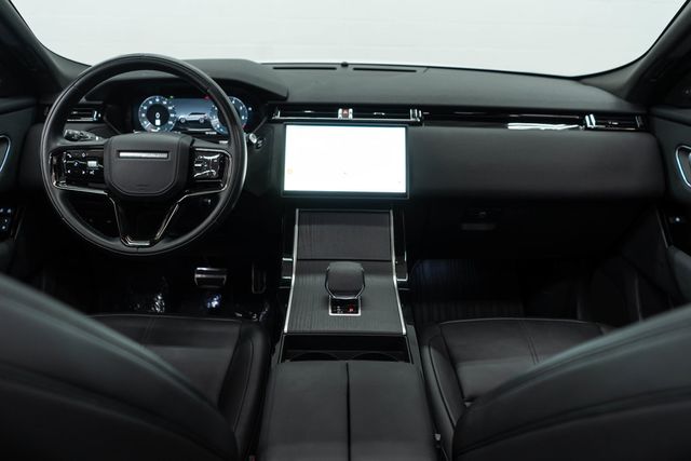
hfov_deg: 65.5
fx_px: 538
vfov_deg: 46.4
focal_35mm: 28
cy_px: 230
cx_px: 346
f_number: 3.5
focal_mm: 28
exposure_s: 1/40
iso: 400
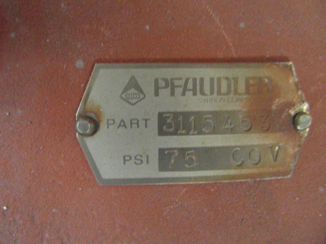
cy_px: 122
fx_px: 226
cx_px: 163
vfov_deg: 56.8
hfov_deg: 71.6
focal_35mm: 24
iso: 800
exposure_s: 1/20
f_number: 3.2
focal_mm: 4
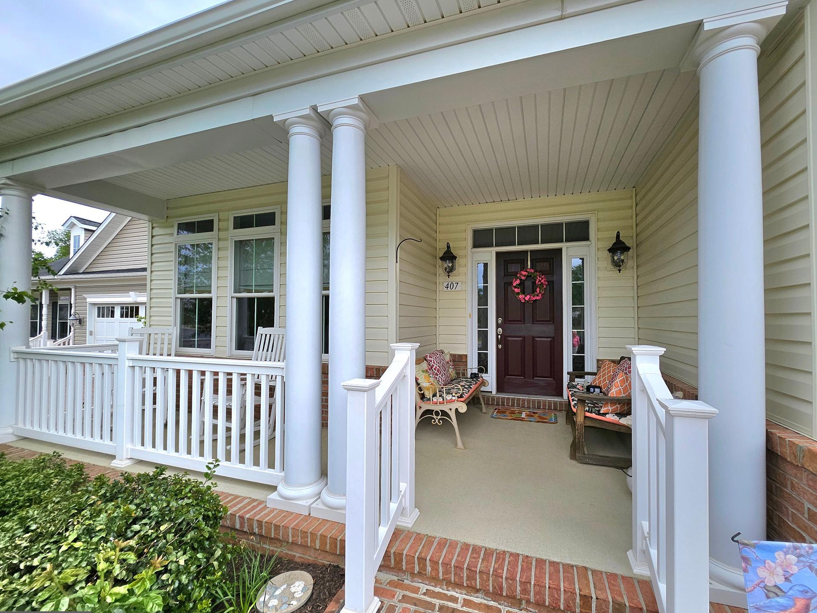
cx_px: 424
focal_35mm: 14
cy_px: 316
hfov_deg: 102.0
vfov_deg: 85.6
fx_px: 330
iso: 32
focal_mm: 1.7
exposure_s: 1/625
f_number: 2.2
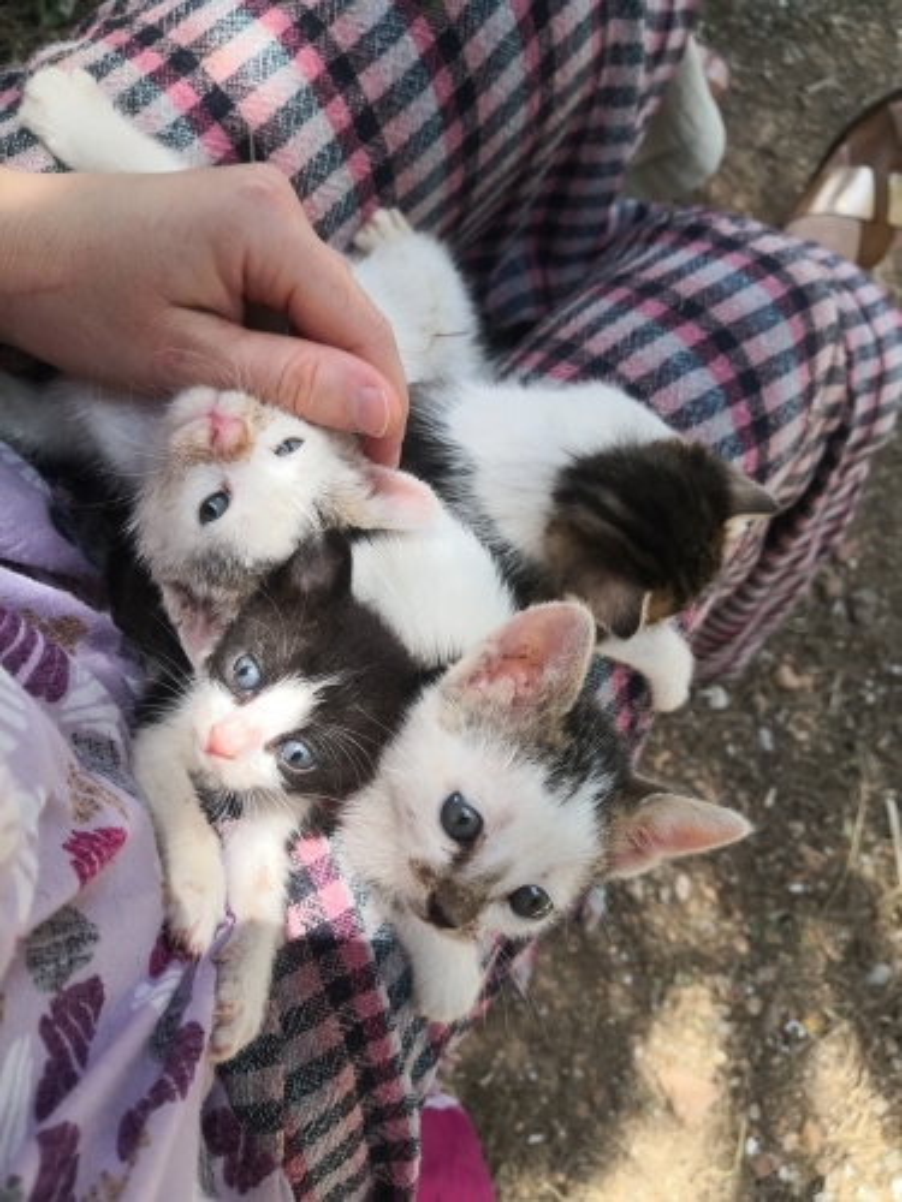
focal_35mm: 27
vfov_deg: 65.3
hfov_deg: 51.4
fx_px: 938
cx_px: 451
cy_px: 601
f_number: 1.6
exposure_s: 1/280
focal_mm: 3.95
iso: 50
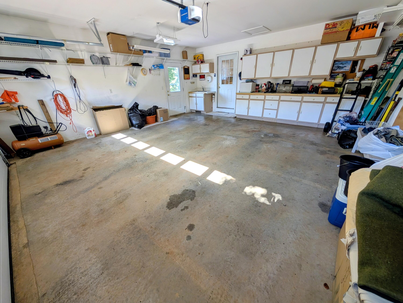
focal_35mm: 12
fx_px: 140
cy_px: 152
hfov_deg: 110.5
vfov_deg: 94.6
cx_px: 202
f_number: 1.7
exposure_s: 1/107
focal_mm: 2.02
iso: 62
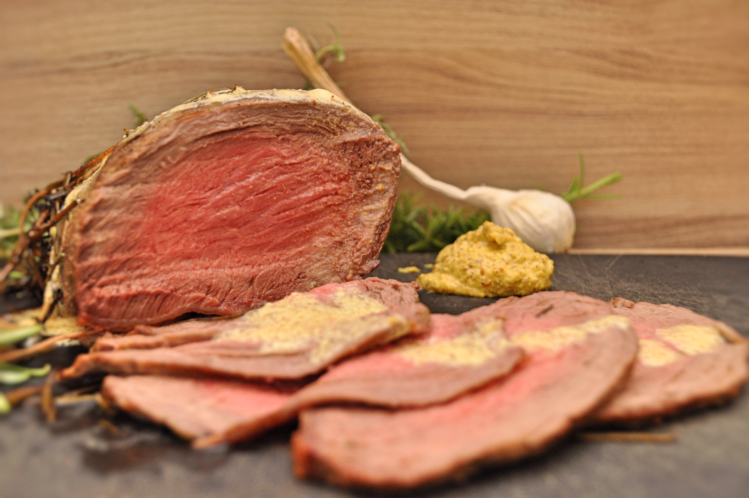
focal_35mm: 39
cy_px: 249
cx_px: 374
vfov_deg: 34.1
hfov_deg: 49.6
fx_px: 810
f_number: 4.2
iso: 560
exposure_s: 1/60
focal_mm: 26
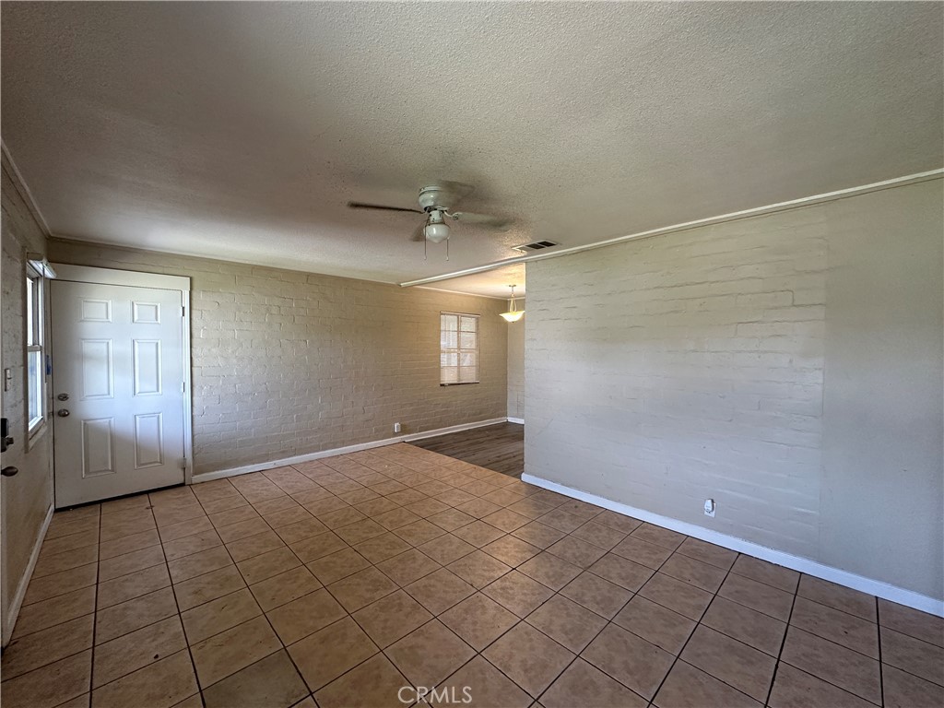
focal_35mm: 14
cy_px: 354
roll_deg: -0.6
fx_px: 382
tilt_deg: -1.4
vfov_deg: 85.7
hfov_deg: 102.1
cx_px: 472
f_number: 2.2
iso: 160
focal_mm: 2.22
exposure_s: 1/60
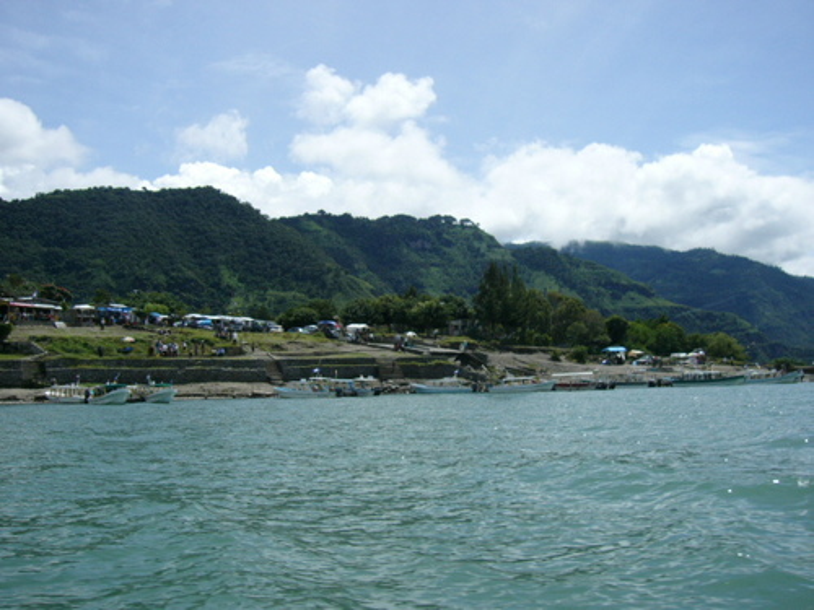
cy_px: 305
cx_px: 407
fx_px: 823
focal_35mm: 35
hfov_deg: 52.6
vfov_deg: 40.7
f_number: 8
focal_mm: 5.8
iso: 50
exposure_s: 1/250
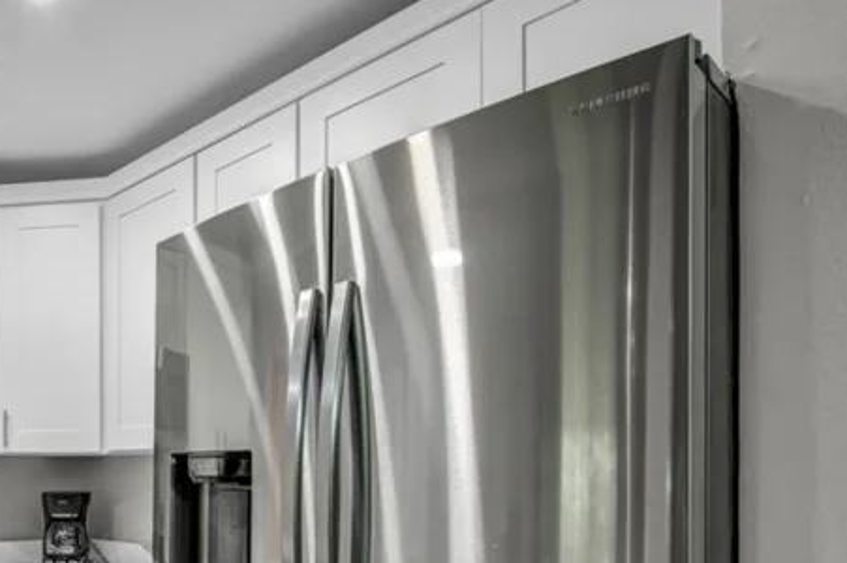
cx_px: 87
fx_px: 658
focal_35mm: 28
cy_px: 477
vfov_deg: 43.4
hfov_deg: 56.6
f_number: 8
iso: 400
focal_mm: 10
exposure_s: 1/10
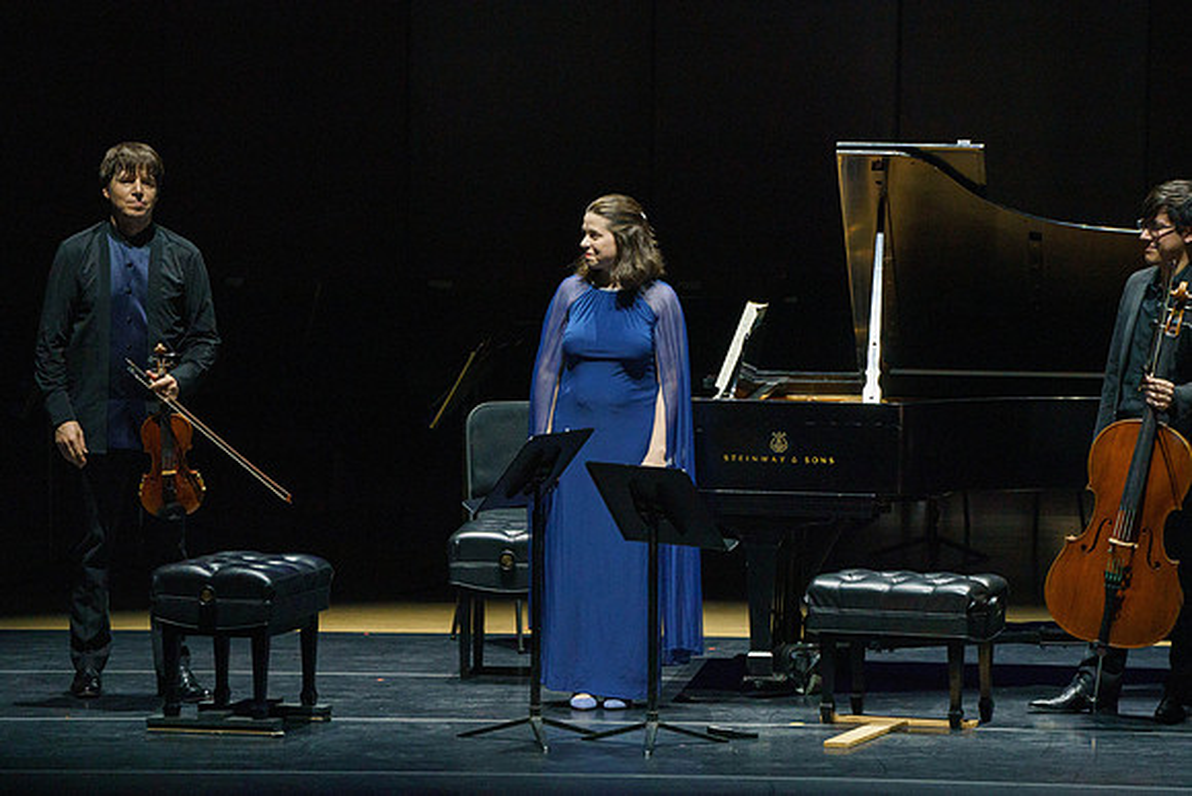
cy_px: 426
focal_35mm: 271
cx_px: 554
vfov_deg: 5.1
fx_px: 8966
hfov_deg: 7.6
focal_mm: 253
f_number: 8
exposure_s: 1/320
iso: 3200
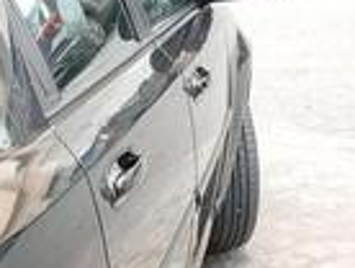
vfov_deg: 11.5
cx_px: -121
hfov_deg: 14.6
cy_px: 285
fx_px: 1315
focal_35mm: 128
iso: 152
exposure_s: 1/50
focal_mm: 3.98
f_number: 1.8
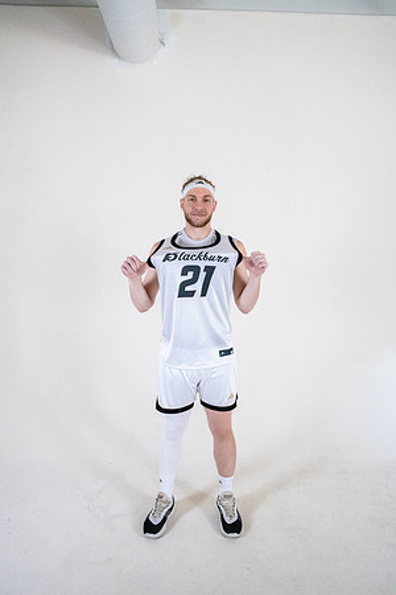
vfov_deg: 73.7
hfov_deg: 53.1
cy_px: 298
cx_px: 198
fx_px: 396
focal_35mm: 24
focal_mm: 24
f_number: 11
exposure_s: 1/125
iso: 6400
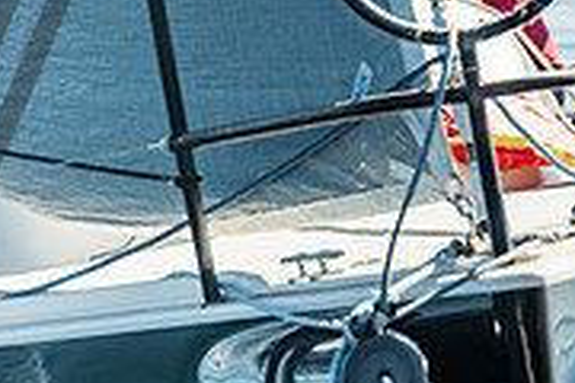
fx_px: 5750
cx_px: -342
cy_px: 30
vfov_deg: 3.8
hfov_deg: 5.7
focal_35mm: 360
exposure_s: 1/500
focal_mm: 110
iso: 400
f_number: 6.3
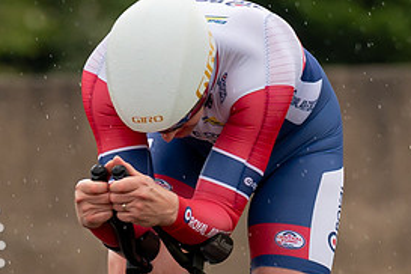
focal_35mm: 1139
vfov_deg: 1.2
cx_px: 134
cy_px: 184
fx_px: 13003
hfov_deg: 1.8
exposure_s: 1/1000
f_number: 3.5
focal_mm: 200
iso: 400
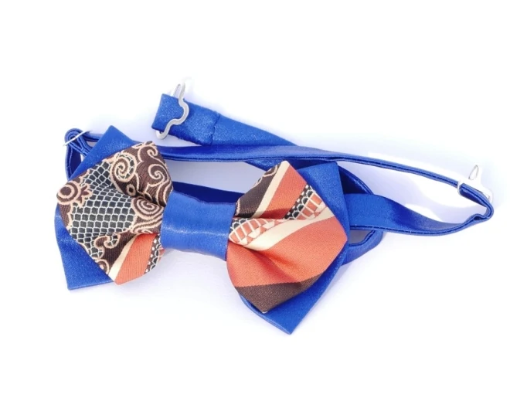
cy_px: 204
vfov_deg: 17.1
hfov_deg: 21.3
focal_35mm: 90
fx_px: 1358
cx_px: 255
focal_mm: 43
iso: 320
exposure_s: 1/200
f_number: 5.6
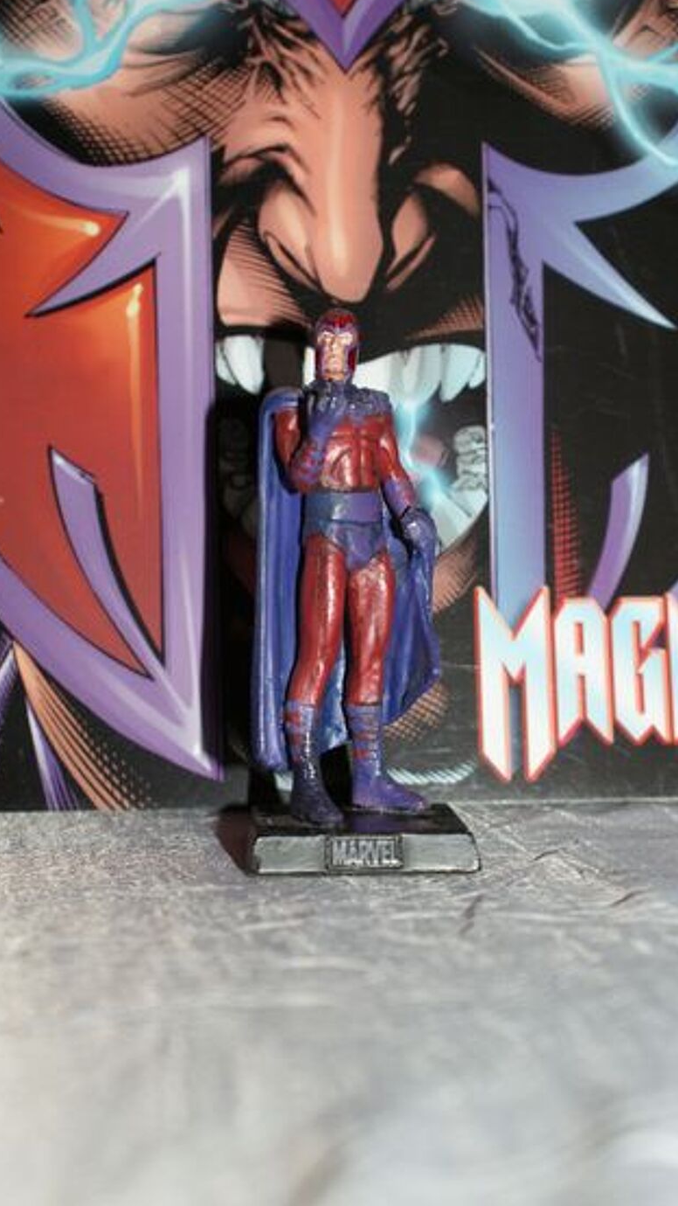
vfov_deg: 35.1
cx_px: 320
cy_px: 615
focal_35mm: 60
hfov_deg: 20.2
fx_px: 1904
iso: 400
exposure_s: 1/80
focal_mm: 35
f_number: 5.6
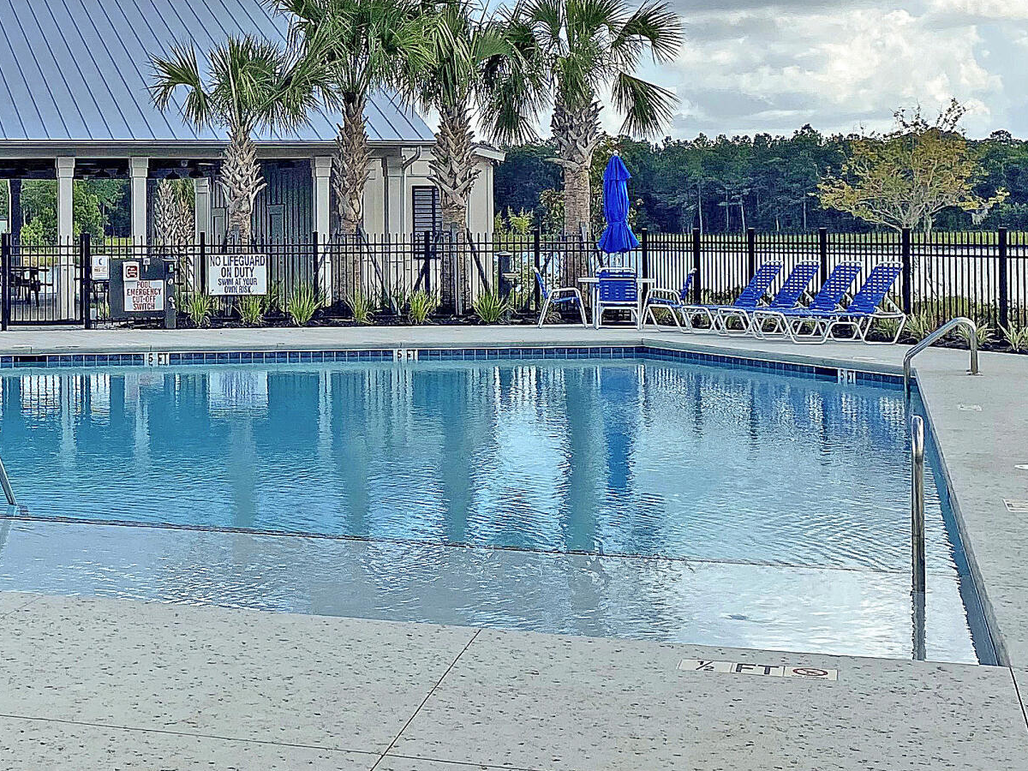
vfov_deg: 22.4
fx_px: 1930
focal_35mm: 65
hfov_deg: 28.4
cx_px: 56
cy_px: 222
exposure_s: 1/4115
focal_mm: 4.25
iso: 32
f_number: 1.8
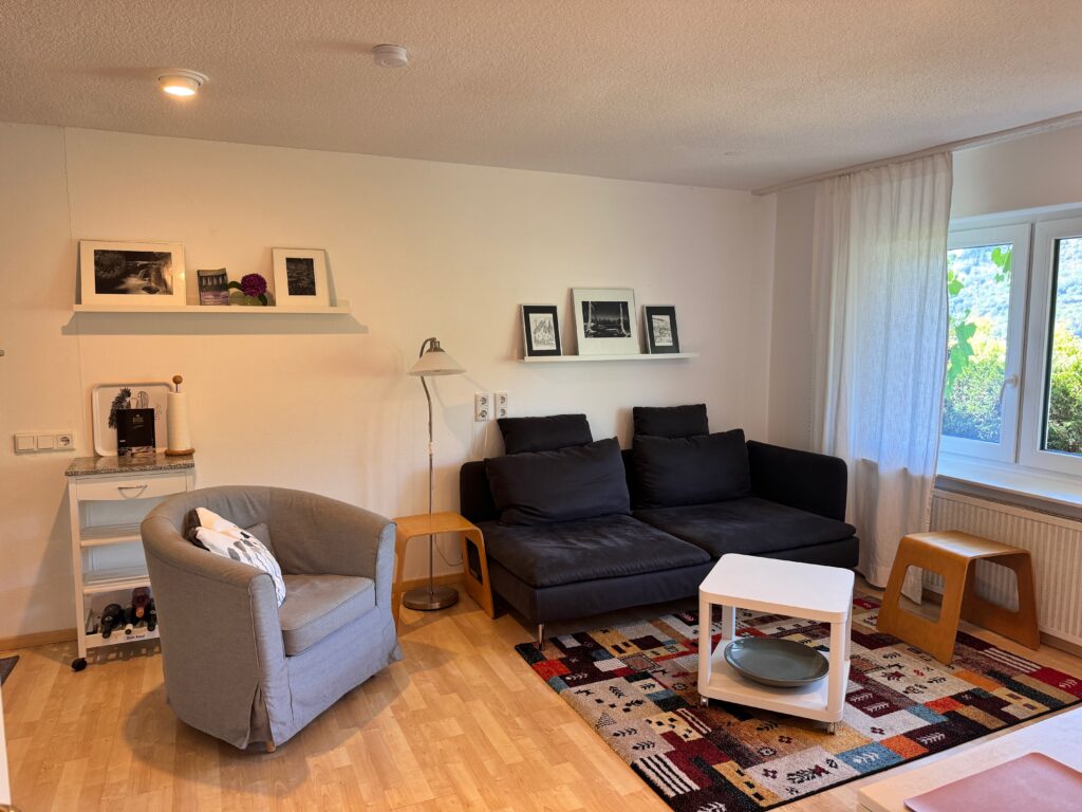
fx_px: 750
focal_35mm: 24
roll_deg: +0.3
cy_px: 406
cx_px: 541
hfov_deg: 71.6
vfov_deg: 56.8
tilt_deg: -6.2
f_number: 1.78
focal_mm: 6.76
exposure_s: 1/100
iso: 160
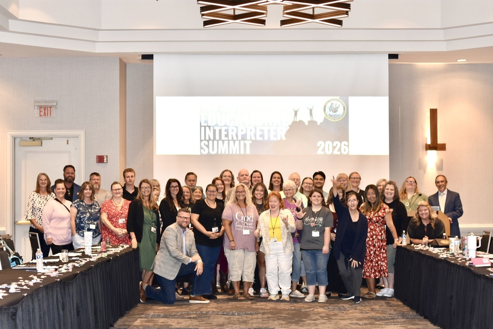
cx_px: 246
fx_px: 1027
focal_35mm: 75
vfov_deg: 18.2
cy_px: 164
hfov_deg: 27.0
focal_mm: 50
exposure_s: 1/80
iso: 400
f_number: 2.8
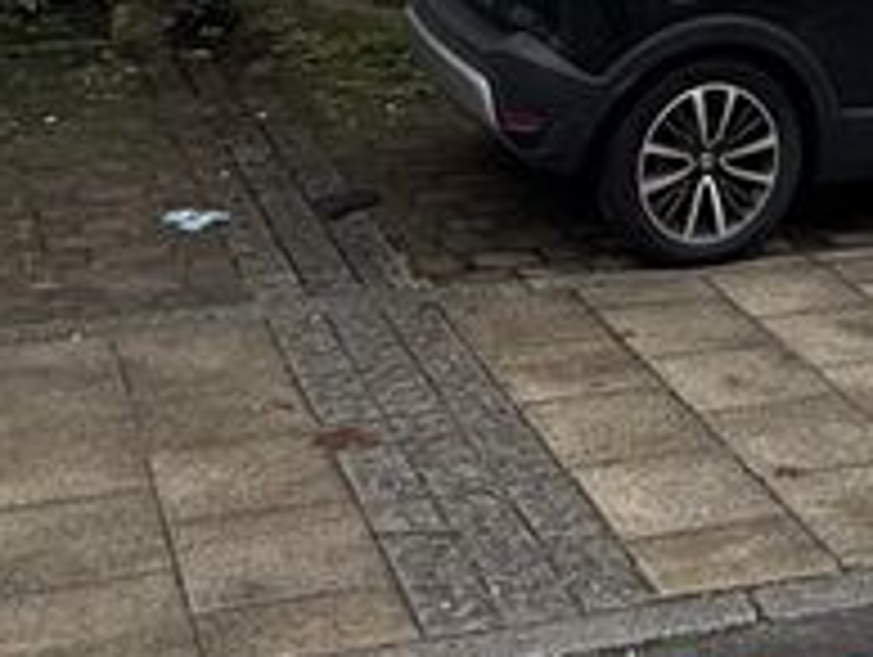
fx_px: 2020
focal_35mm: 80
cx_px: 891
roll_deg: +0.8
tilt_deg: +13.3
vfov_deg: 14.7
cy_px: -722
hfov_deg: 23.3
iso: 50
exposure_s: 1/602
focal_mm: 2.22
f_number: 2.2
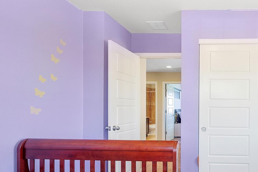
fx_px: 165
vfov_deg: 55.0
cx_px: 194
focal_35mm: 23
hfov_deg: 70.9
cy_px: 94
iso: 100
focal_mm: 14
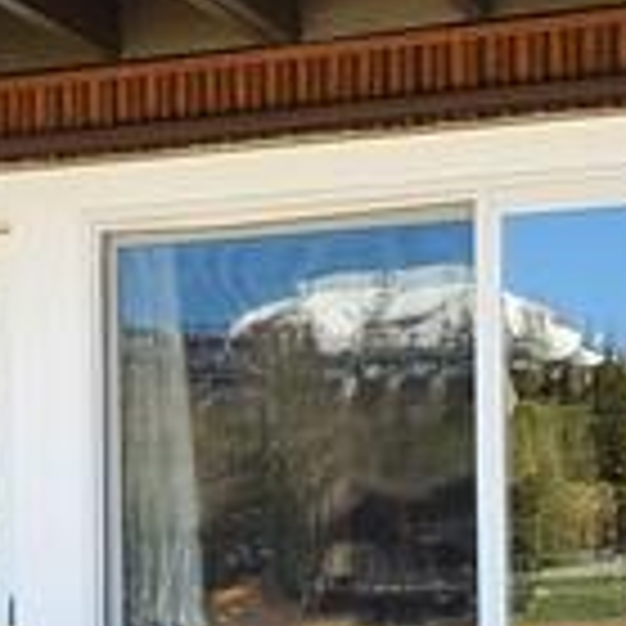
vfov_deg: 16.3
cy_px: 477
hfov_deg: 16.2
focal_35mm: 106
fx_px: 2169
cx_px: 45
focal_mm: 4.3
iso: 50
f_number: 2.4
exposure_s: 1/183
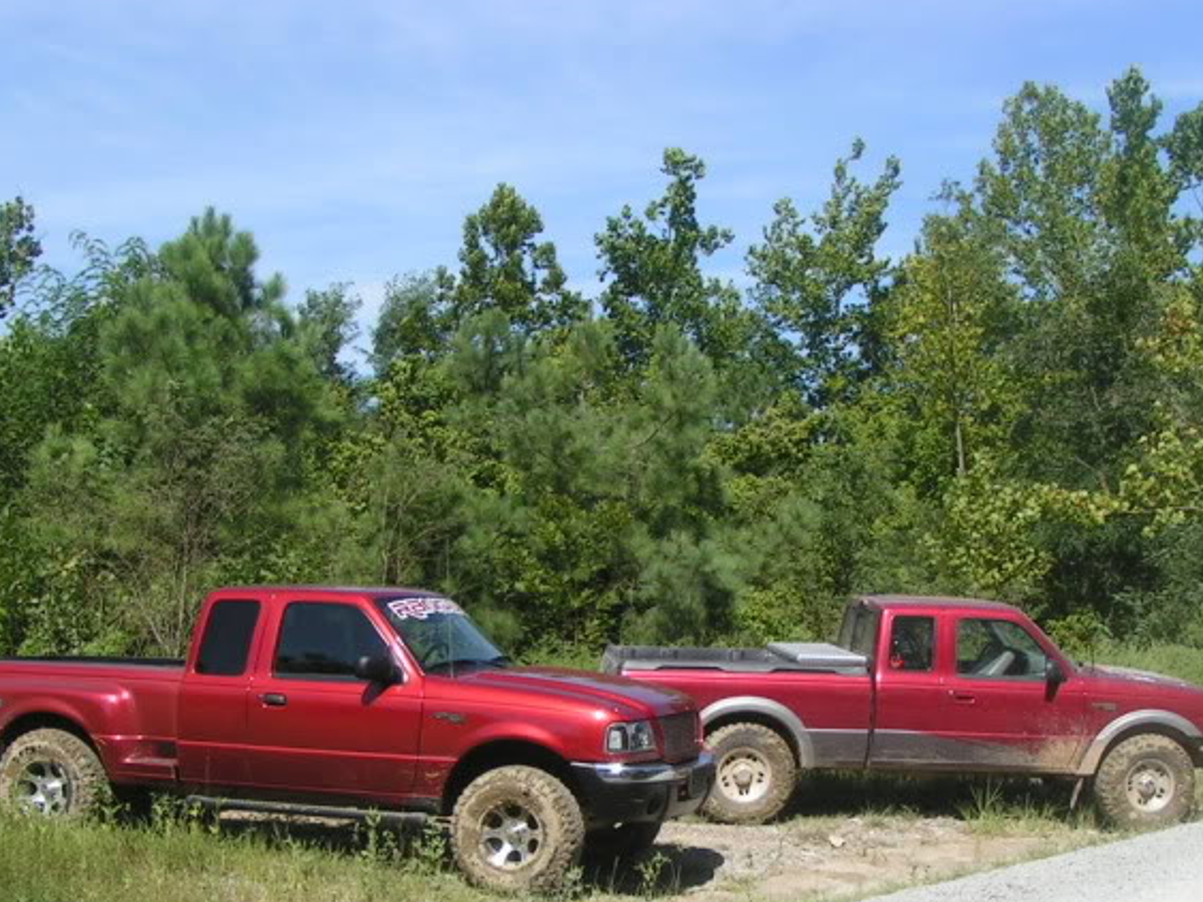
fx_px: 1876
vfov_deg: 26.8
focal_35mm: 54
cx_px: 596
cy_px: 635
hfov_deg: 35.6
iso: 50
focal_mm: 5.8
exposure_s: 1/400
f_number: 5.6
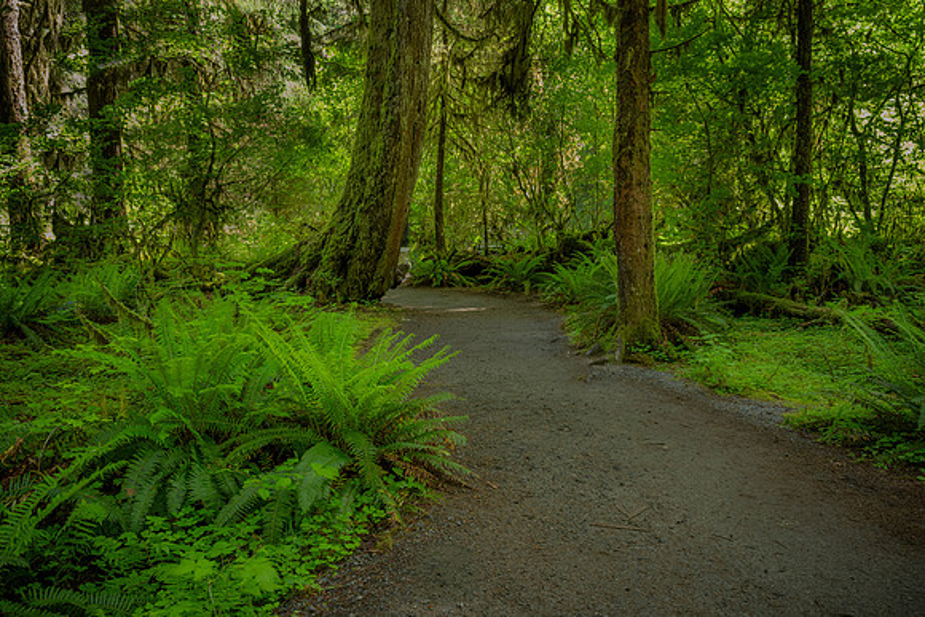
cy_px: 308
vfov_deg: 40.0
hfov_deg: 57.3
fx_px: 847
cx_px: 462
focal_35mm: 33
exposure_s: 1/1.67
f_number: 16
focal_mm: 31.5
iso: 400
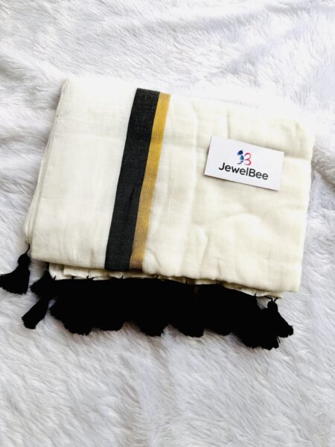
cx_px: 168
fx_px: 310
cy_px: 224
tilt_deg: -81.1
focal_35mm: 24
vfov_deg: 71.6
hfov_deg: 56.8
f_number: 1.78
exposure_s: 1/539
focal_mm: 6.76
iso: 80
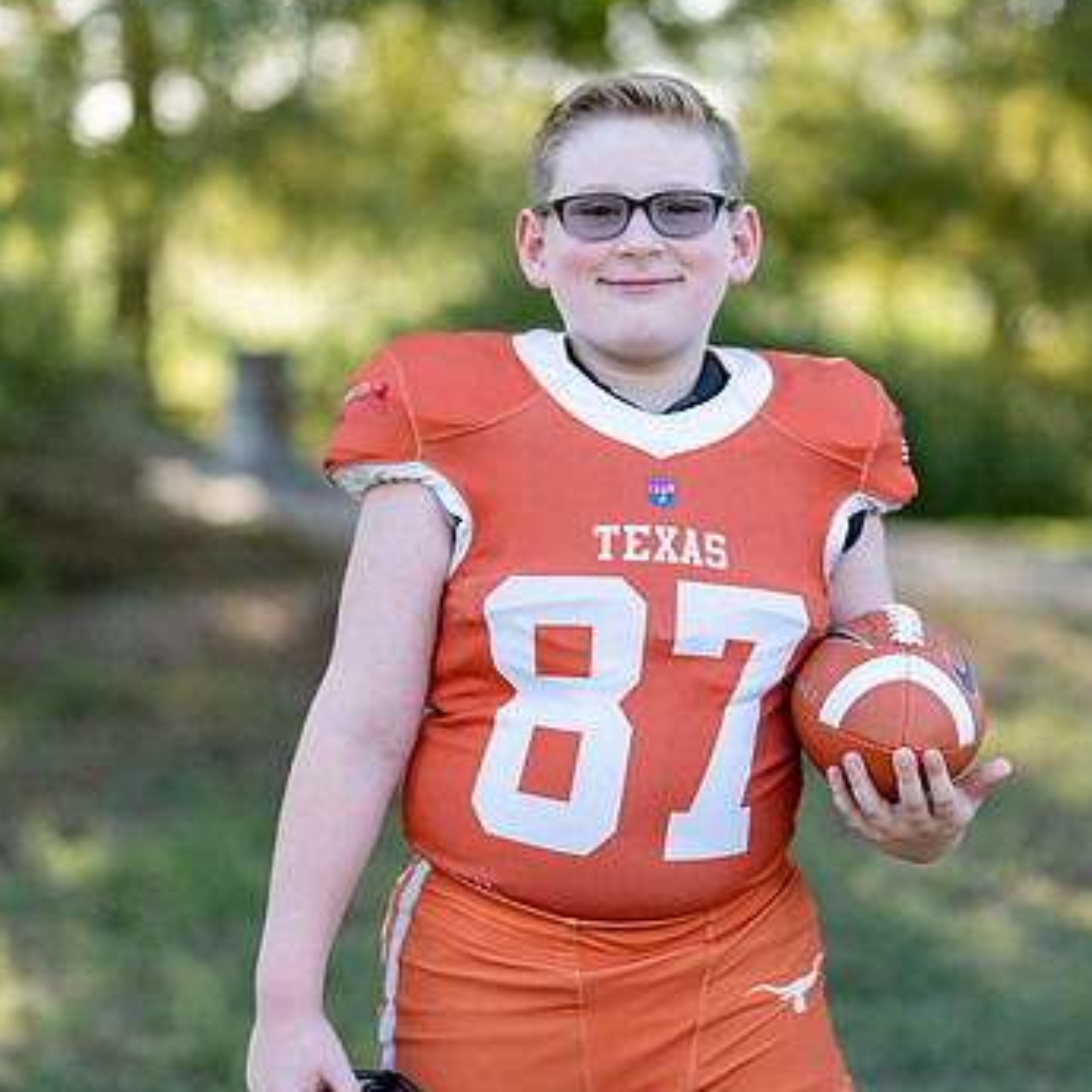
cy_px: 521
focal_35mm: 88
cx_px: 622
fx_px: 3141
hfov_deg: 19.7
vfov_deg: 19.7
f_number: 1.2
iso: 100
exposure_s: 1/1250
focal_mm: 50
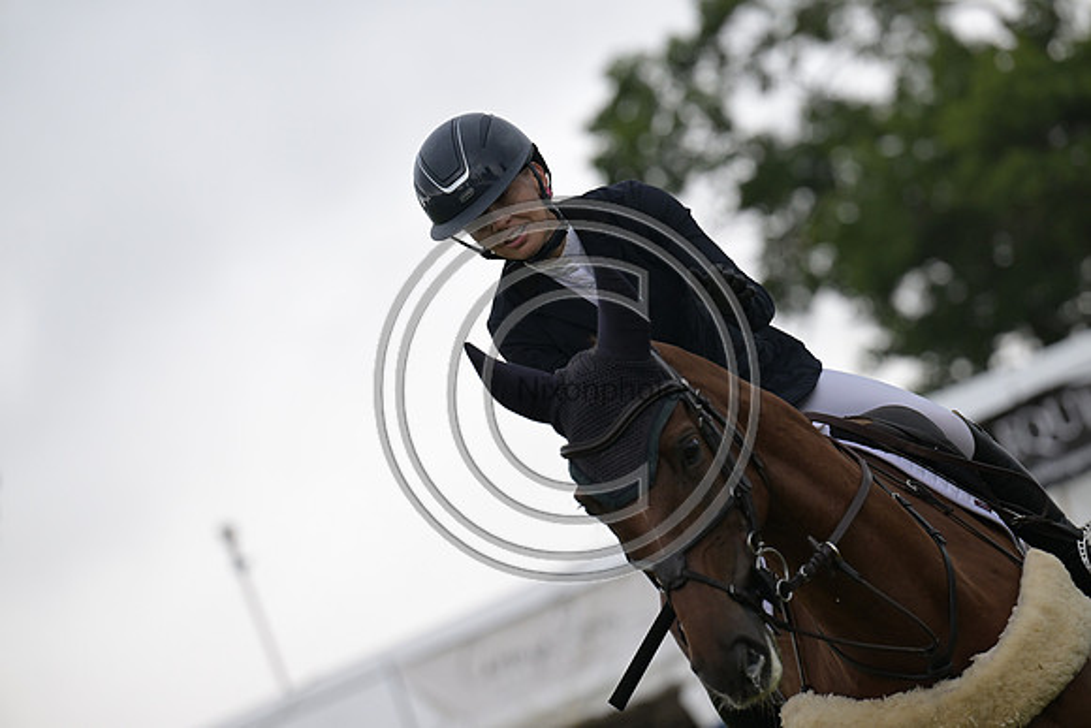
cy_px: 364
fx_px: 6062
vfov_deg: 6.9
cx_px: 546
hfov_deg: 10.3
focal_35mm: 200
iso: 1250
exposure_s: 1/1250
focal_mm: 200
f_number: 4.5
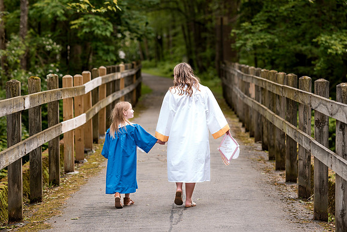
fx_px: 1261
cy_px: 141
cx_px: 135
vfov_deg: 10.5
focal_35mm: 131
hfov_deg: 15.7
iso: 50
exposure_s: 1/250
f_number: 2.2
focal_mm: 85
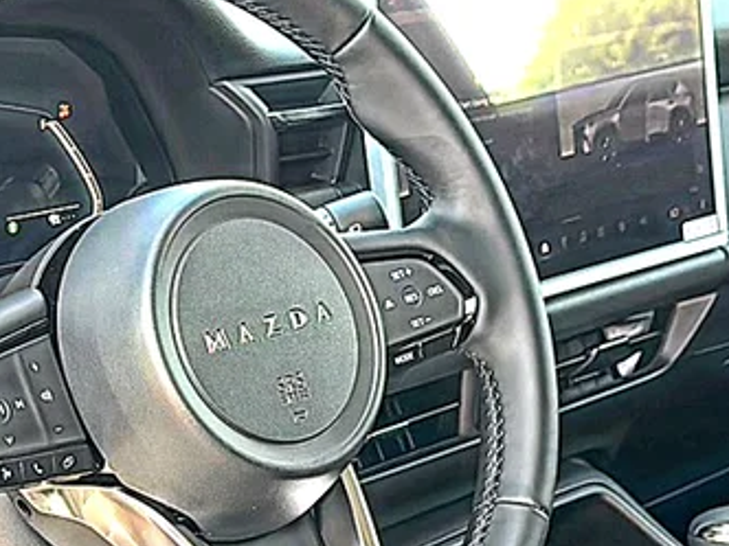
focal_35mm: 76
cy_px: 431
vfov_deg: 19.2
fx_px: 1601
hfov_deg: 25.7
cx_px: 362
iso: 125
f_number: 1.78
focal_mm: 6.86
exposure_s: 1/297
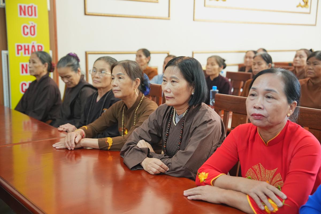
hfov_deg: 42.7
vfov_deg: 29.2
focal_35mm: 46
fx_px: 410
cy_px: 107
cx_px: 160
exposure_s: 1/125
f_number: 3.2
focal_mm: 46
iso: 3200
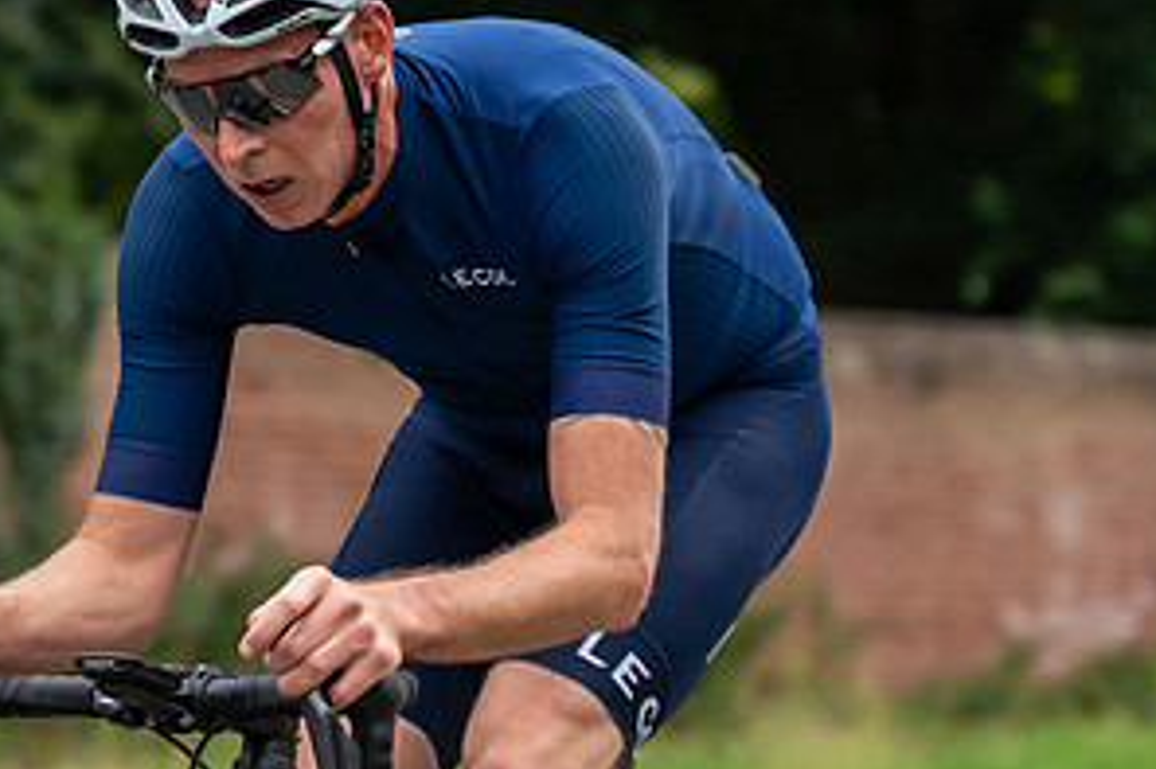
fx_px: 7285
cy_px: 195
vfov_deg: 6.0
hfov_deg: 9.0
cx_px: 203
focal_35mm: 227
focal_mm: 78
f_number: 3.2
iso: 1000
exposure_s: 1/640
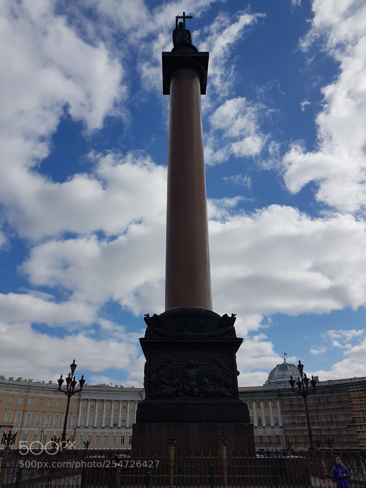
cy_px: 244
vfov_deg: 67.3
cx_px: 183
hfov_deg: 53.1
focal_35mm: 26
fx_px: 367
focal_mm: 4.2
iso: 40
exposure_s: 1/4624
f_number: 1.7
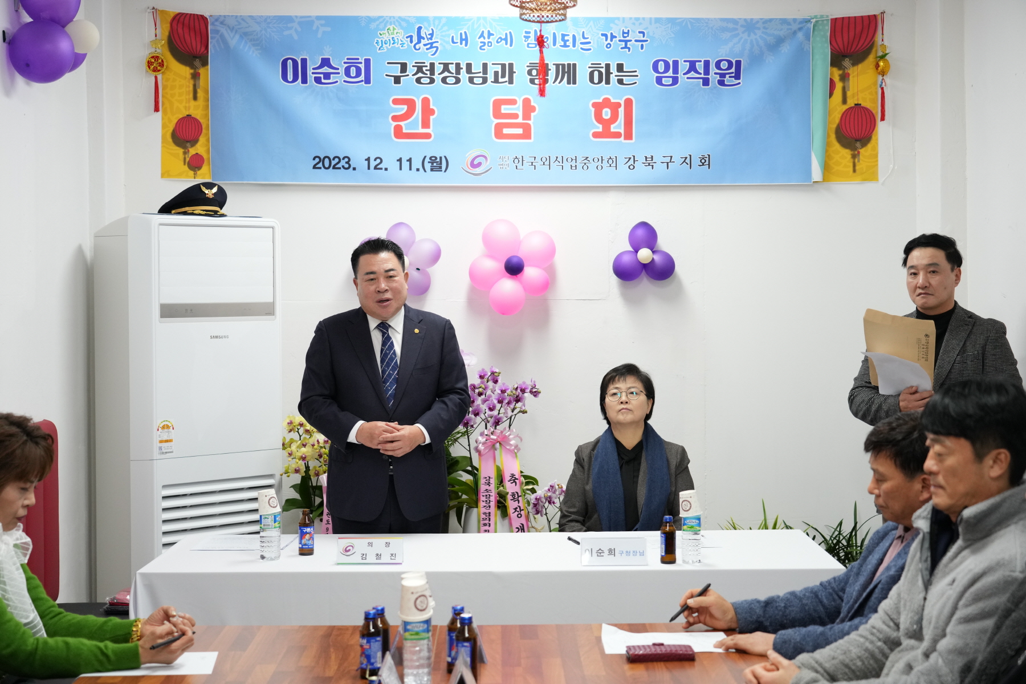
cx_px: 513
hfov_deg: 36.9
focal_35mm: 54
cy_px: 342
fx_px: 1539
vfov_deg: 25.1
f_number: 4
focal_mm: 54
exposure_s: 1/160
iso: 2000
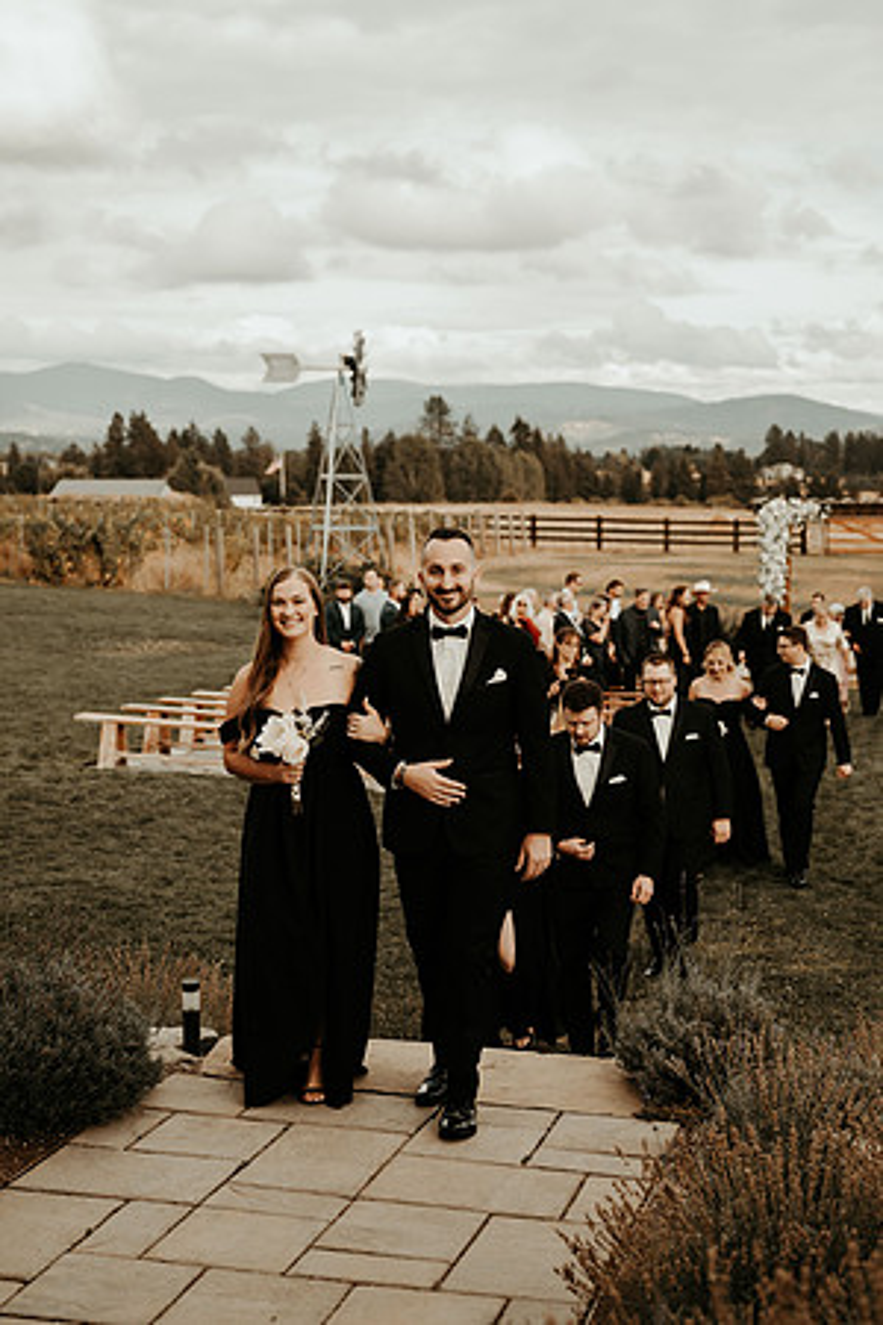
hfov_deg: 27.0
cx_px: 442
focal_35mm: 50
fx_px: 1839
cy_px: 662
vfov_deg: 39.6
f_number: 3.5
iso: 100
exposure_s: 1/400
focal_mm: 50
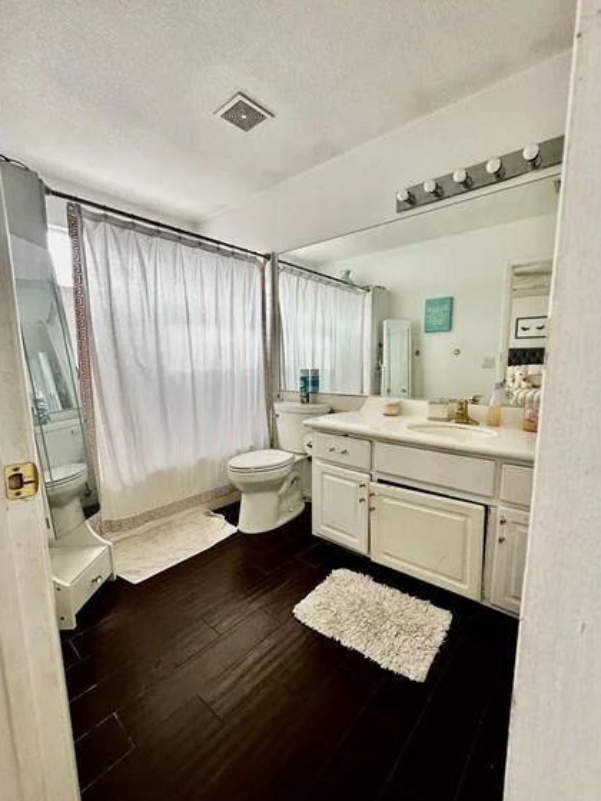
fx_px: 347
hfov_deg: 81.7
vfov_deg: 98.1
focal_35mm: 15
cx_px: 313
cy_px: 413
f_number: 2.2
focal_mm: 2.22
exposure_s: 1/120
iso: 100
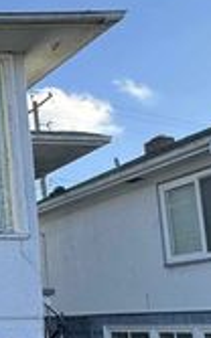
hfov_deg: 15.0
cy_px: 261
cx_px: -280
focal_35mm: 57
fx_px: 526
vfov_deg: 34.8
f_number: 2.2
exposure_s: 1/615
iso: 50
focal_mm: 2.22
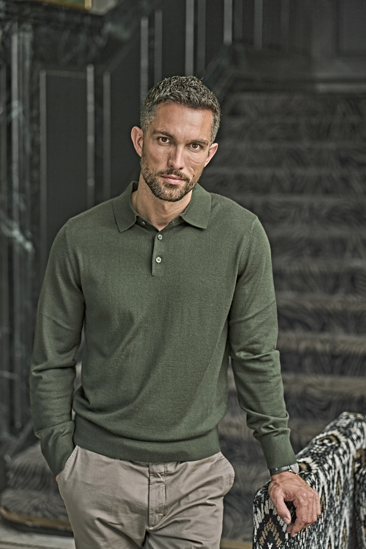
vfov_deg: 25.4
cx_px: 183
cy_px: 274
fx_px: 1220
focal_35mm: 80
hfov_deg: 17.1
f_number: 2.8
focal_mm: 80
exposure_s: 1/250
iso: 500
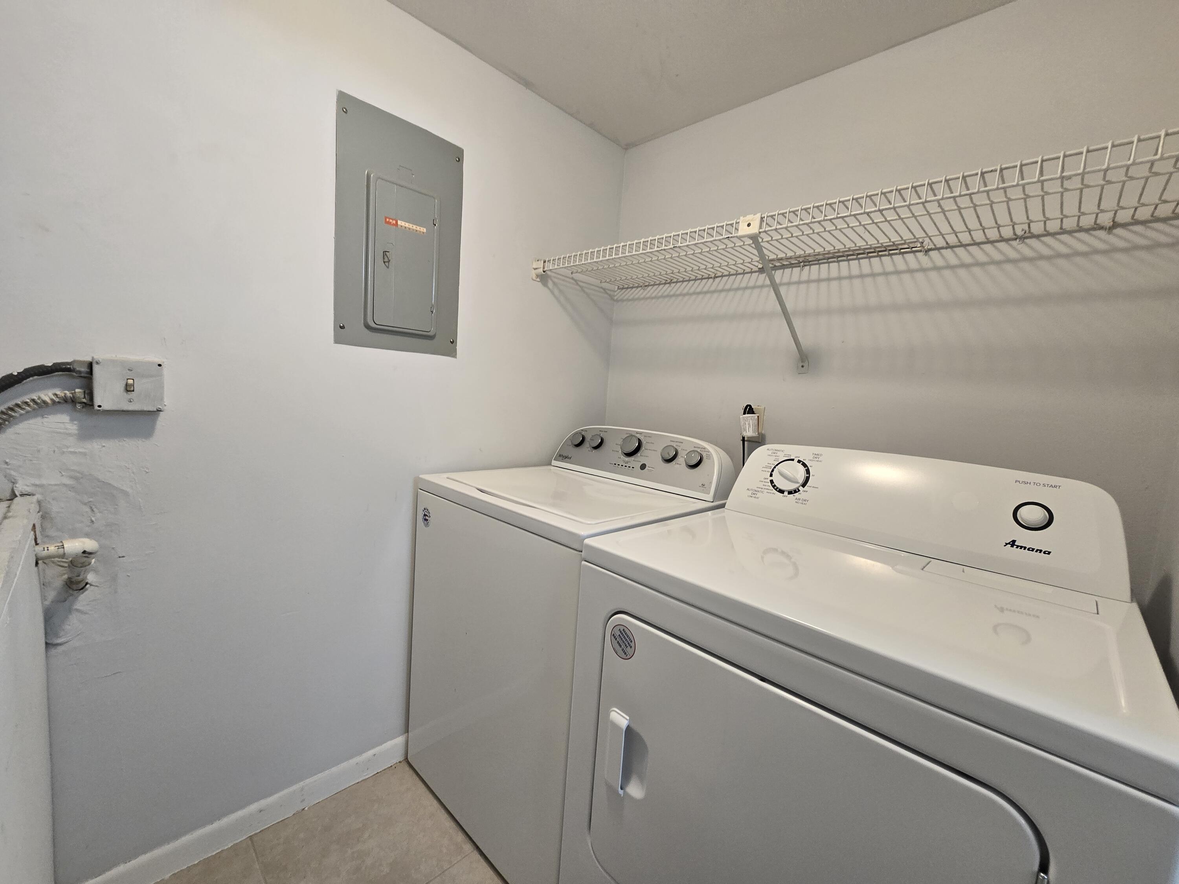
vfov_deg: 89.9
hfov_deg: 106.2
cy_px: 442
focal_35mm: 13
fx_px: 443
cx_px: 590
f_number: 2.2
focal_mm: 2.2
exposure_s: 1/60
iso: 200
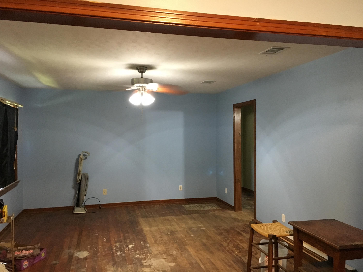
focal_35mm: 29
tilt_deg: +1.3
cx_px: 182
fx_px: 304
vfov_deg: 48.2
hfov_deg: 61.7
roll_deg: +0.9
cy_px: 136
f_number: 2.2
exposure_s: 1/15
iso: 250
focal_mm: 4.15
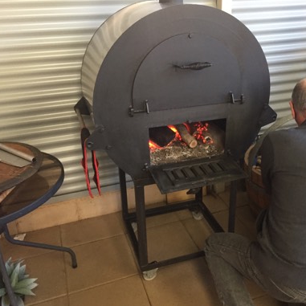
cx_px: 189
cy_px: 153
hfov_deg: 46.9
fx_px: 350
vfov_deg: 47.2
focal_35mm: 35
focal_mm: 4.15
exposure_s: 1/30
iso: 200
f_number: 2.2
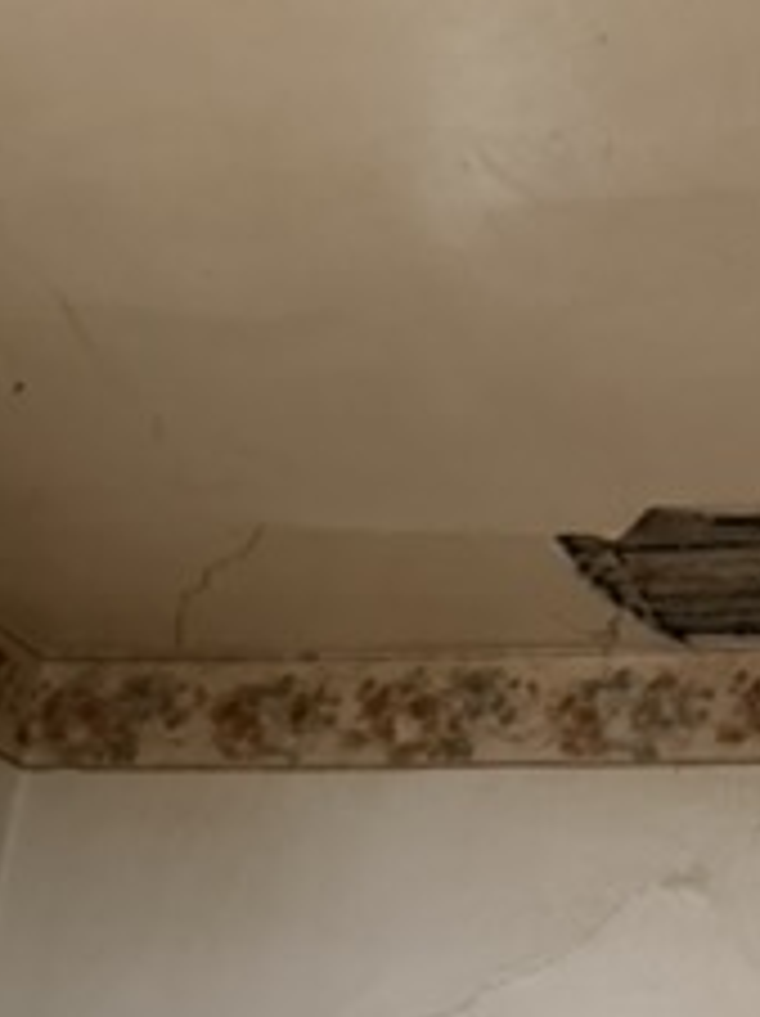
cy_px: 738
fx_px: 1496
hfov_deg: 27.1
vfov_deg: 36.8
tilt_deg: +18.3
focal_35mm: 51
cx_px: 733
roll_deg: -0.6
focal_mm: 6.76
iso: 800
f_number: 1.78
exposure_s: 1/42
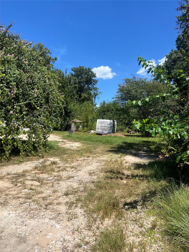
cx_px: 94
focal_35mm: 26
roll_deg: -1.9
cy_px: 126
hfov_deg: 53.1
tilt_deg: +1.2
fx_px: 189
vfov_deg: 67.3
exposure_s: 1/3968
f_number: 1.5
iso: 50
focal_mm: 5.7
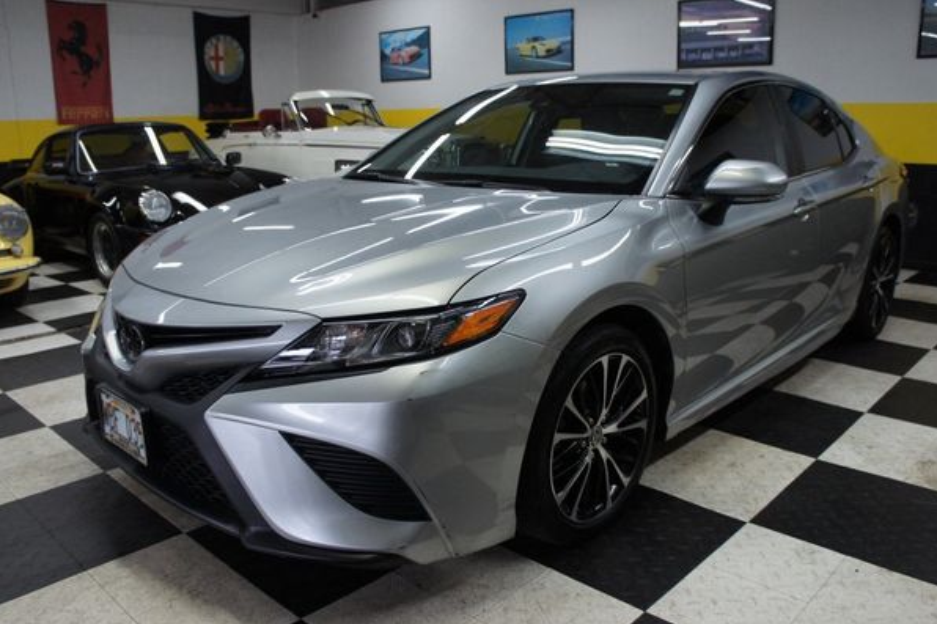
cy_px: 308
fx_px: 755
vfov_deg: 44.9
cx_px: 465
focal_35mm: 29
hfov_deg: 63.7
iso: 1250
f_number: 4
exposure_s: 1/250
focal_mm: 18
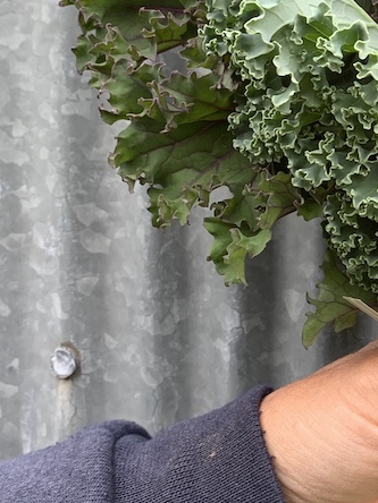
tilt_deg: -4.0
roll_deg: +1.0
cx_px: 487
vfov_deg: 24.7
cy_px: 117
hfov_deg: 17.7
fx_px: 1136
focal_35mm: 78
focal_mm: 4.25
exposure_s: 1/121
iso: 50
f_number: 1.8
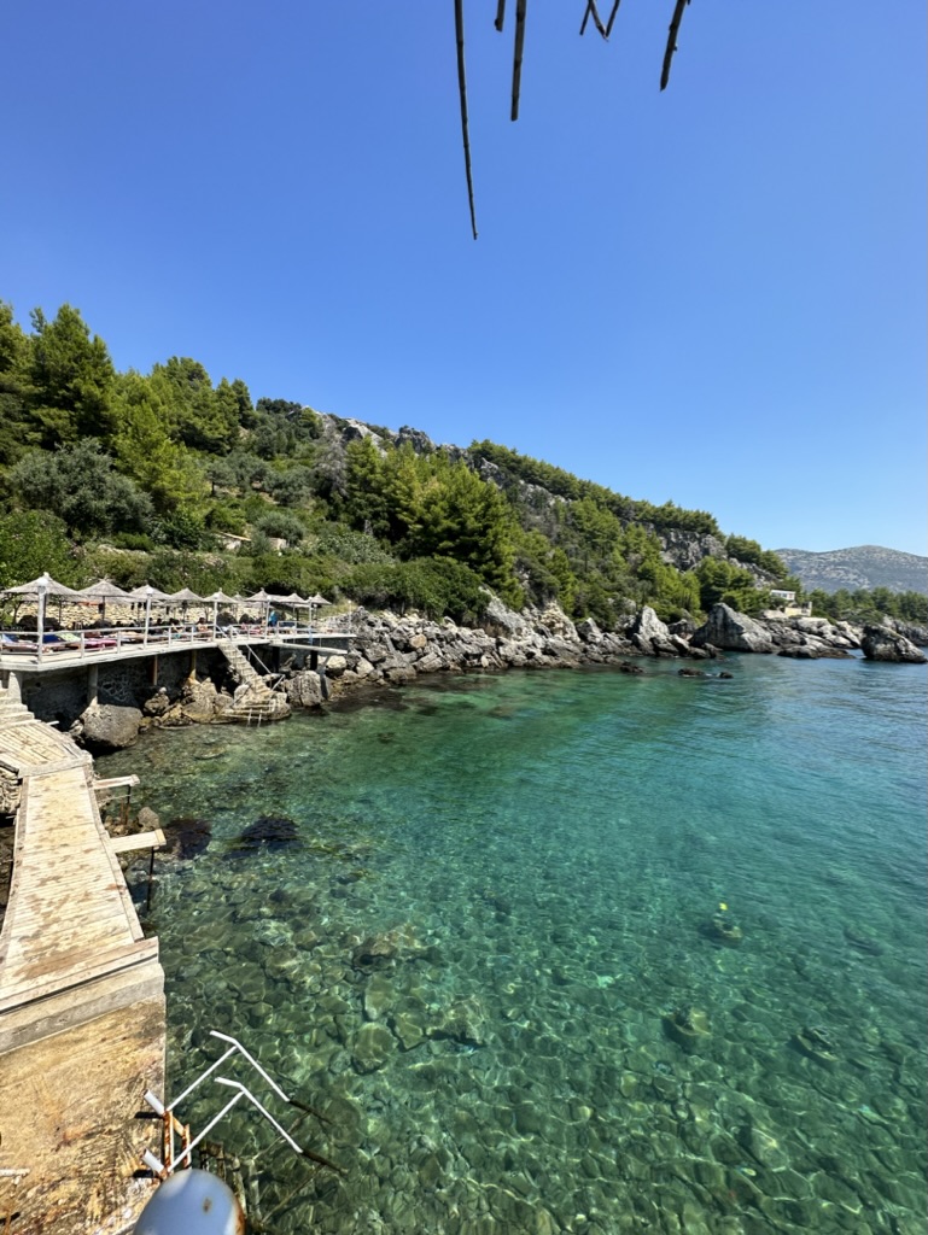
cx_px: 464
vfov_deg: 102.0
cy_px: 618
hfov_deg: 85.7
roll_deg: -3.8
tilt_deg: -0.1
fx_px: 500
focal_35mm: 14
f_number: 2.2
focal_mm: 2.22
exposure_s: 1/1147
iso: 40
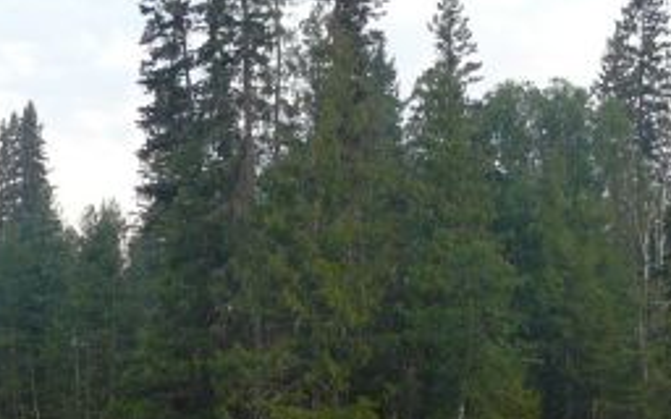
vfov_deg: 11.1
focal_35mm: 116
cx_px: 270
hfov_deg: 18.0
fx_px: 2121
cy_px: 505
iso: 100
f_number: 2.8
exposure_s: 1/15
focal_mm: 5.7
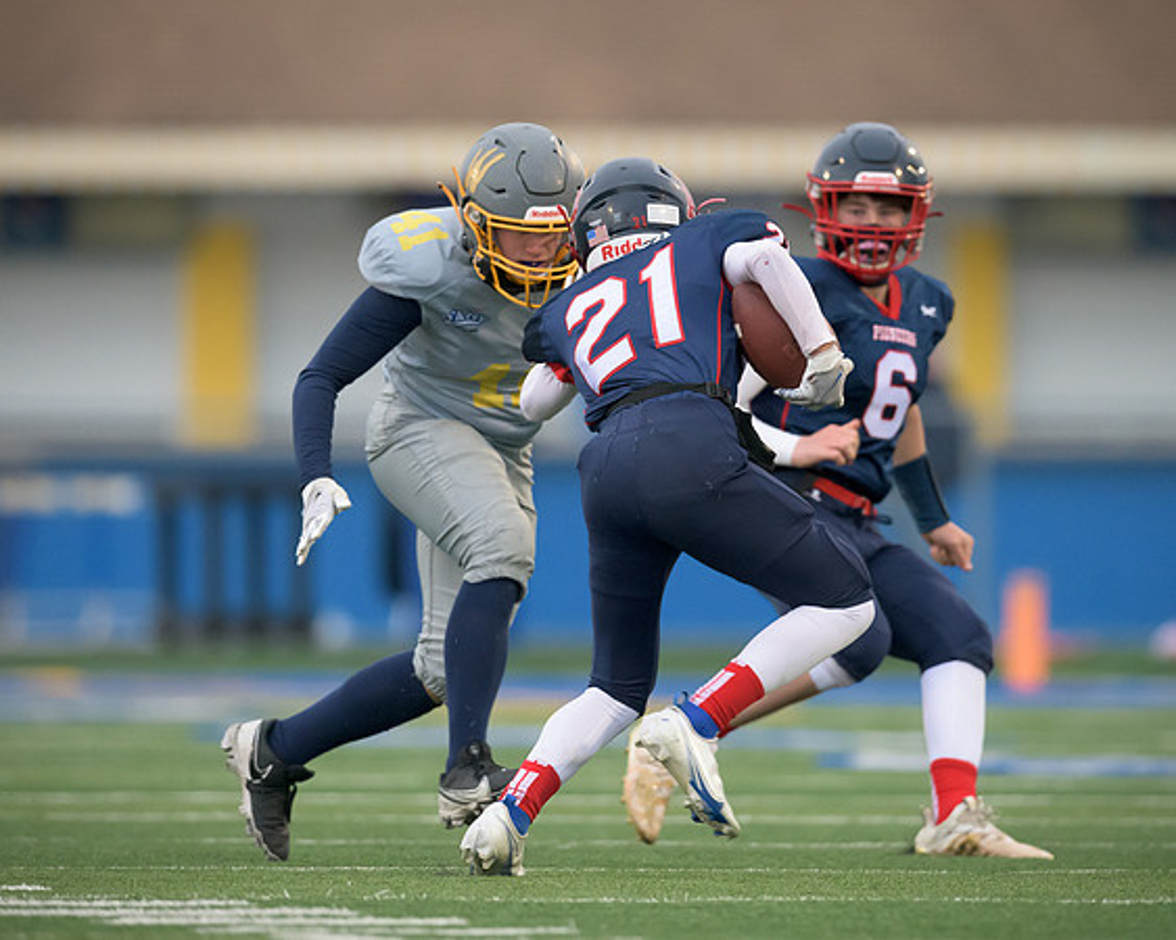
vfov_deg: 1.9
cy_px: 380
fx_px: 28540
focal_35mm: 820
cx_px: 635
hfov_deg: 2.4
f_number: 4
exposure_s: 1/1600
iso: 3200
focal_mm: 500
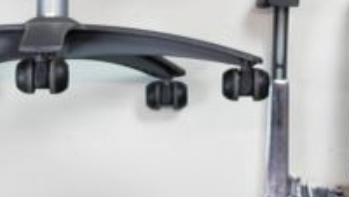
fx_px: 1677
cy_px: -75
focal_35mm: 181
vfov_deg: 6.7
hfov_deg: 11.9
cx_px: 162
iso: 400
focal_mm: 18
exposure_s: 1/60
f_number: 3.2
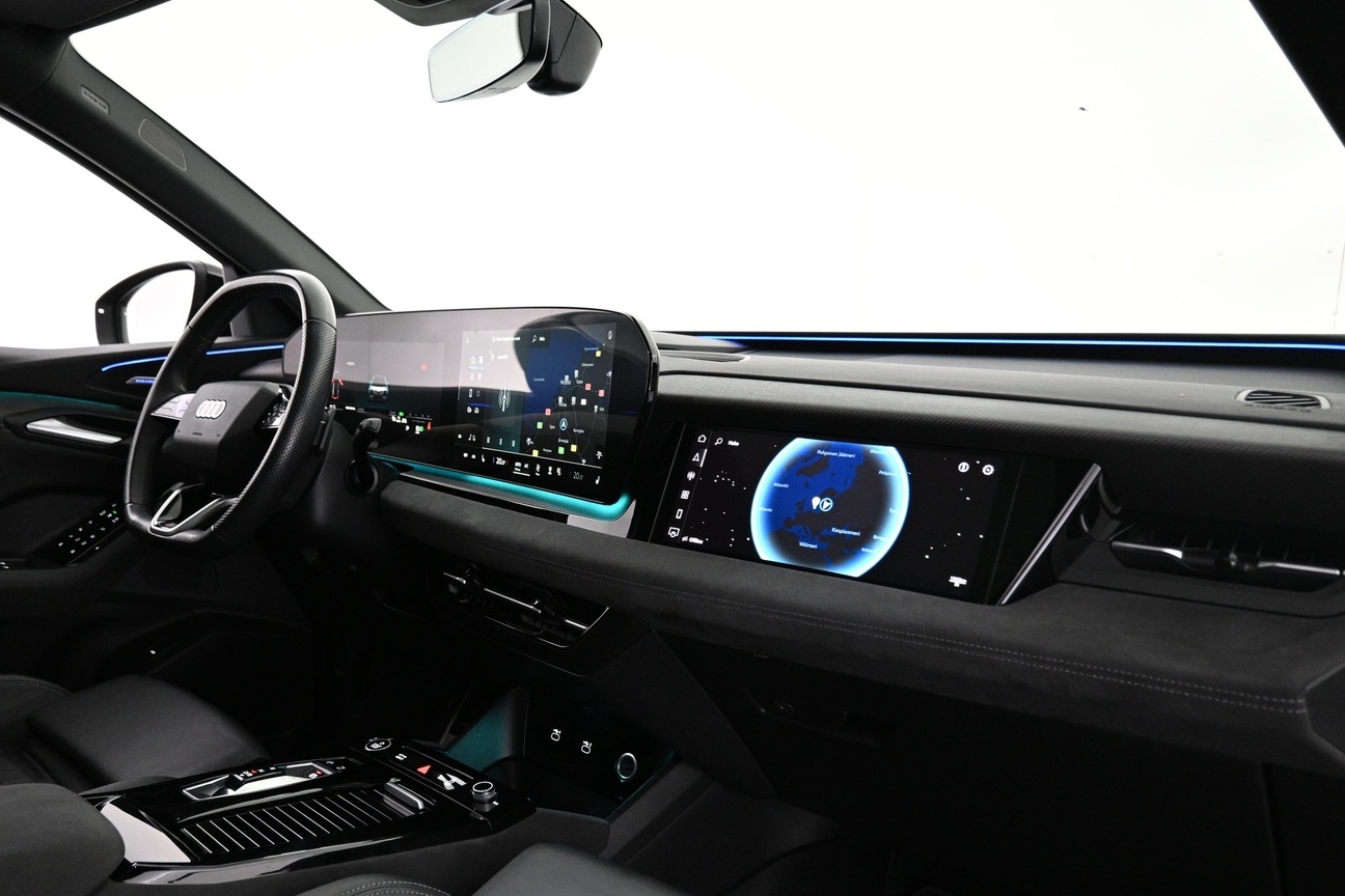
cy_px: 548
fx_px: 1121
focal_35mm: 30
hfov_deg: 61.6
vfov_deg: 43.3
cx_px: 566
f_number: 3.5
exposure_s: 1/30
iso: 1600
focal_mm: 16
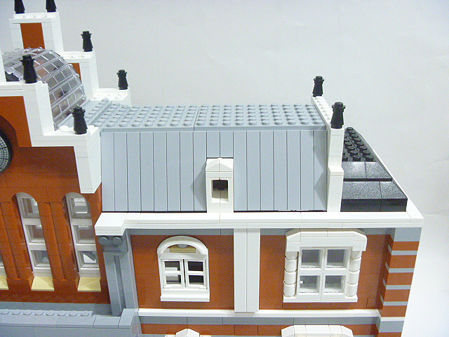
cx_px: 224
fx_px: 454
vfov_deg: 40.7
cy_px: 168
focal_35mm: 35
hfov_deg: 52.6
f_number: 3.5
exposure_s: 1/30
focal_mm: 6.3
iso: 800
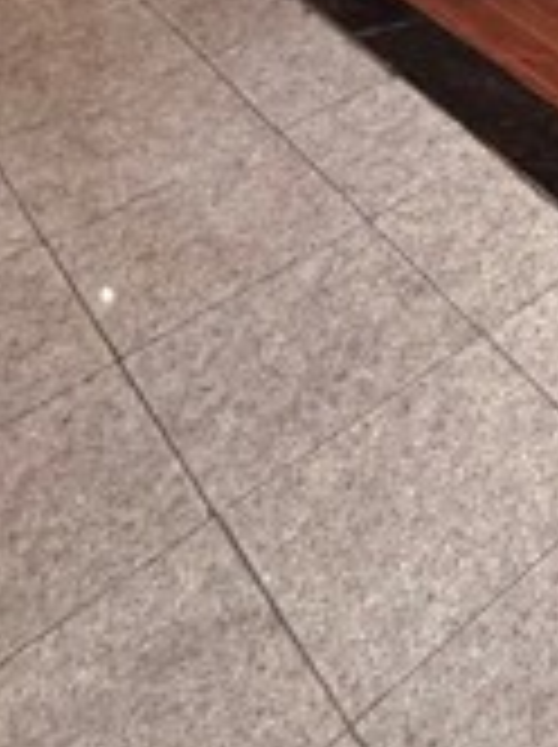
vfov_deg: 25.9
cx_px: 932
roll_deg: -0.4
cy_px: -387
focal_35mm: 54
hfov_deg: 20.9
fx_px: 1164
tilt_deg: -11.5
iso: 320
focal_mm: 2.22
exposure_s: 1/60
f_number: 2.2
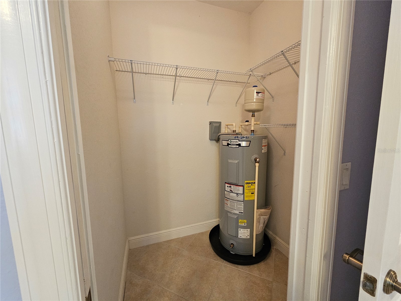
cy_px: 150
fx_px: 151
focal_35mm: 13
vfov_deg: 89.9
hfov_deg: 106.2
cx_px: 200
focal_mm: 2.2
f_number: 2.2
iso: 250
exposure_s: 1/60
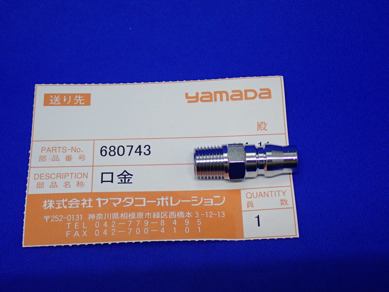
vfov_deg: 23.7
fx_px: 697
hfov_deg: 31.2
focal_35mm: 62
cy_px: 146
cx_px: 194
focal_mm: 11.09
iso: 320
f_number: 3.6
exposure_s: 1/60
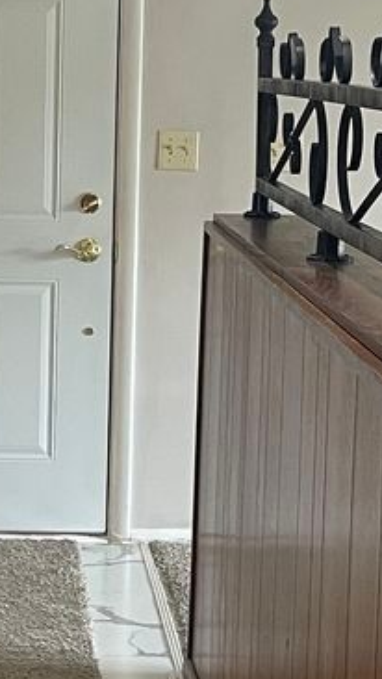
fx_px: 2088
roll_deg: -1.3
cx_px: 68
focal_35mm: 116
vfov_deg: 18.4
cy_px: 412
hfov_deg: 10.4
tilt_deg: -9.2
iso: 200
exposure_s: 1/60
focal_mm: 4.2
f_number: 1.6
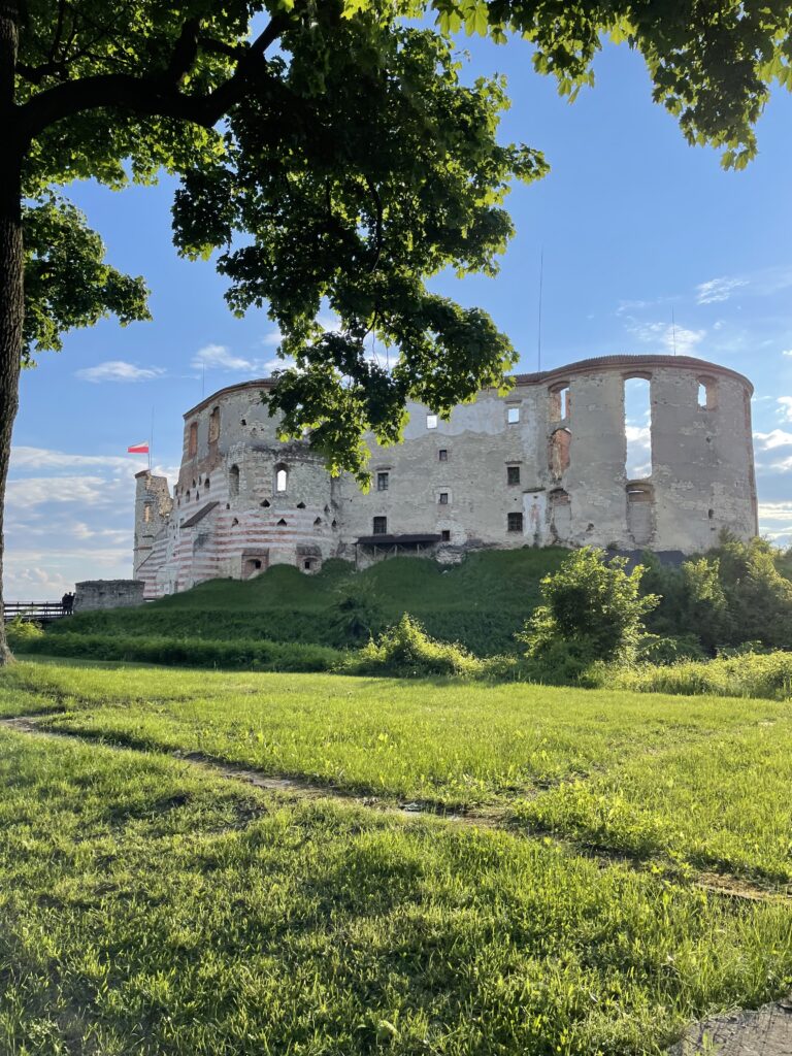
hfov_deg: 53.1
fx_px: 793
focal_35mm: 26
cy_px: 528
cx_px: 396
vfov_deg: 67.3
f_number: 1.6
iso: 32
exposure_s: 1/1855
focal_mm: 4.2
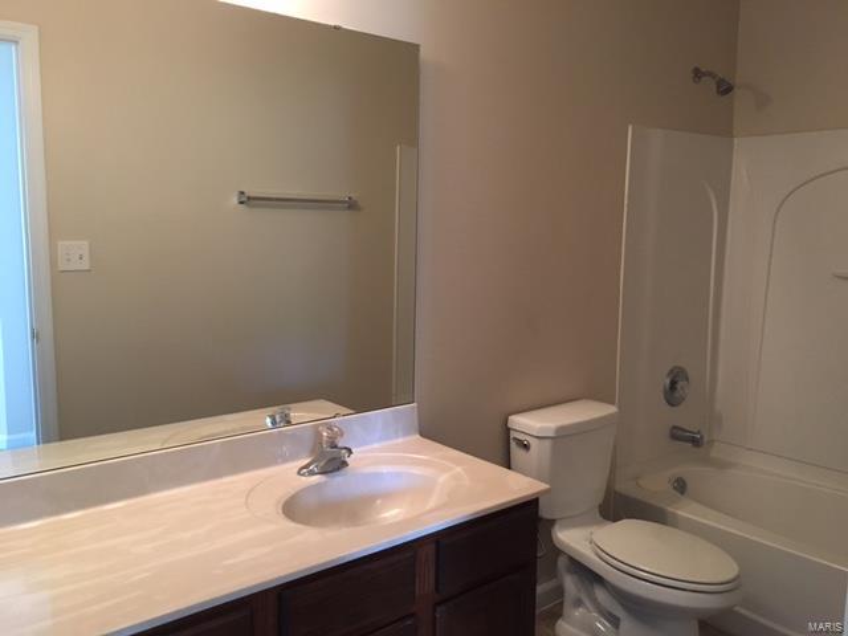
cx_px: 424
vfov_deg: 48.2
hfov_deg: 61.7
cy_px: 318
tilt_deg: -7.0
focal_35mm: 29
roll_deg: -1.1
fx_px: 710
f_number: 2.2
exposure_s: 1/30
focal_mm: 4.15
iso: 160
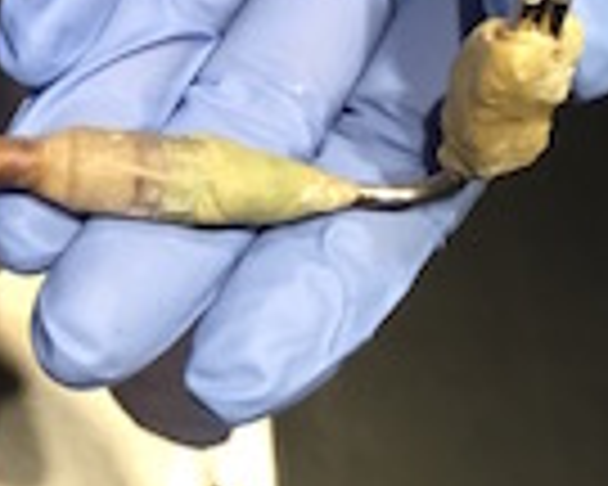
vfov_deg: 17.7
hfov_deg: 20.6
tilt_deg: -61.4
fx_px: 1512
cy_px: -40
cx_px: -203
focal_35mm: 84
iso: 50
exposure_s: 1/30
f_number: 2.2
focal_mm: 4.15
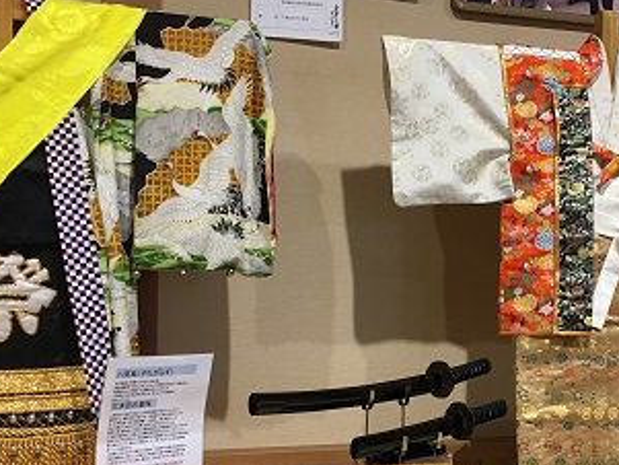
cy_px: 271
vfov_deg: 28.0
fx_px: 930
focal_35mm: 52
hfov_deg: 36.3
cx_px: 426
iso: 80
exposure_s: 1/30
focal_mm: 4.15
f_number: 2.2
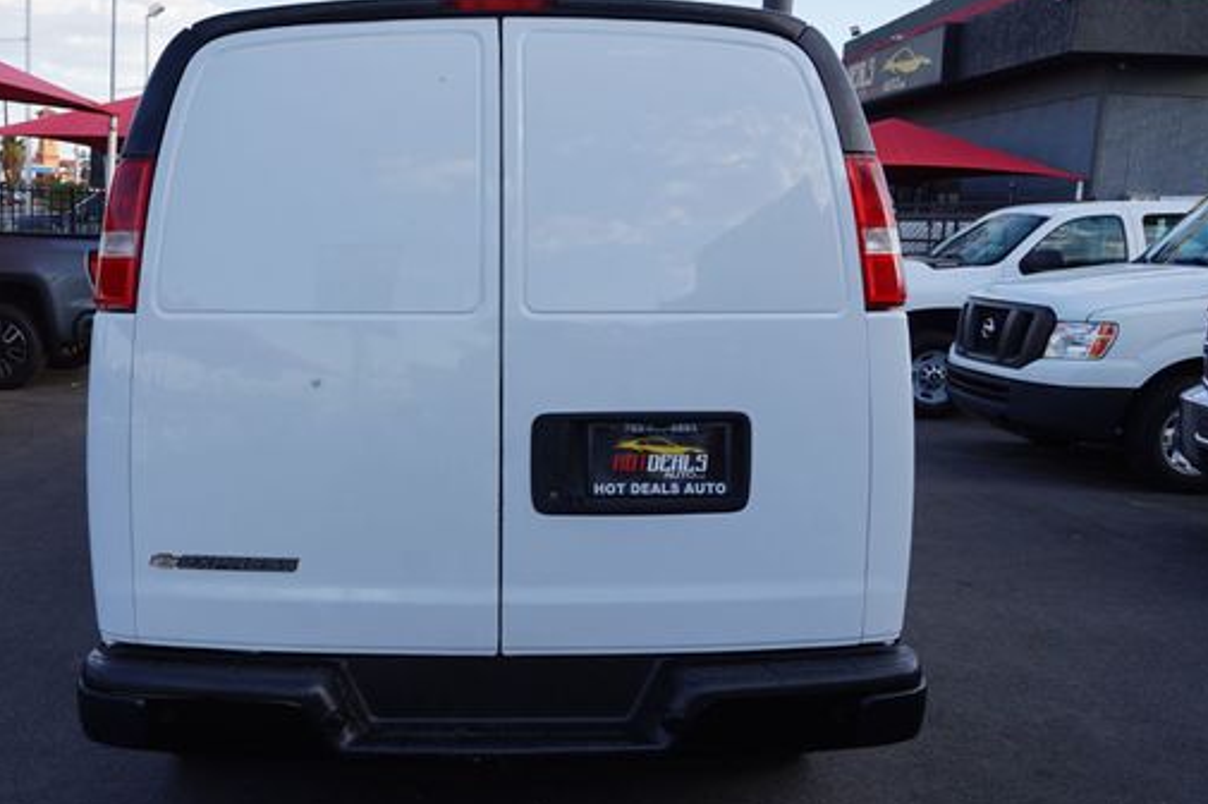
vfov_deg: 35.0
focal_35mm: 38
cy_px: 409
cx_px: 454
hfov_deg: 50.2
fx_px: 1274
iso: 100
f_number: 9
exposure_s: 1/80
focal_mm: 20
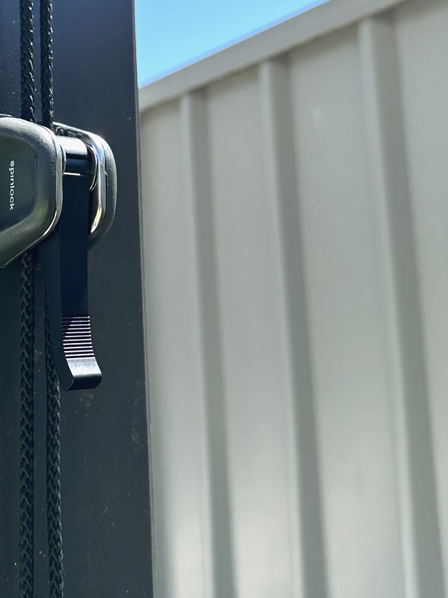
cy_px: 171
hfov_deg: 28.2
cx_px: 58
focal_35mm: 50
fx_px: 863
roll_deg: +2.4
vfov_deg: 37.5
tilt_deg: +9.4
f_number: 1.78
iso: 80
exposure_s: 1/2110
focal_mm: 6.86
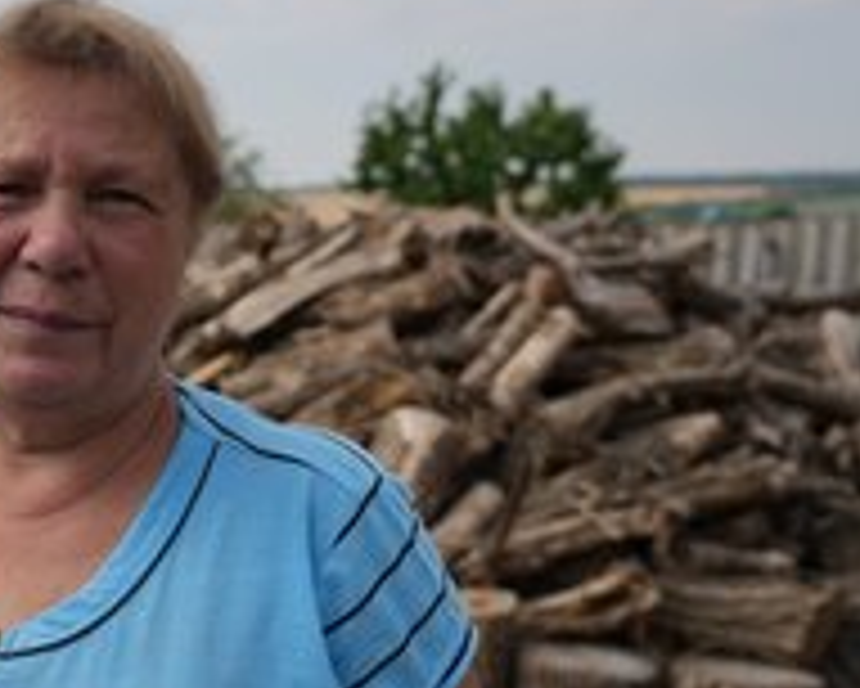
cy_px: 465
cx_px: -32
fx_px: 1502
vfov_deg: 25.7
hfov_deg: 29.5
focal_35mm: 59
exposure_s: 1/1250
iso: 100
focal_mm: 30
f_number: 4
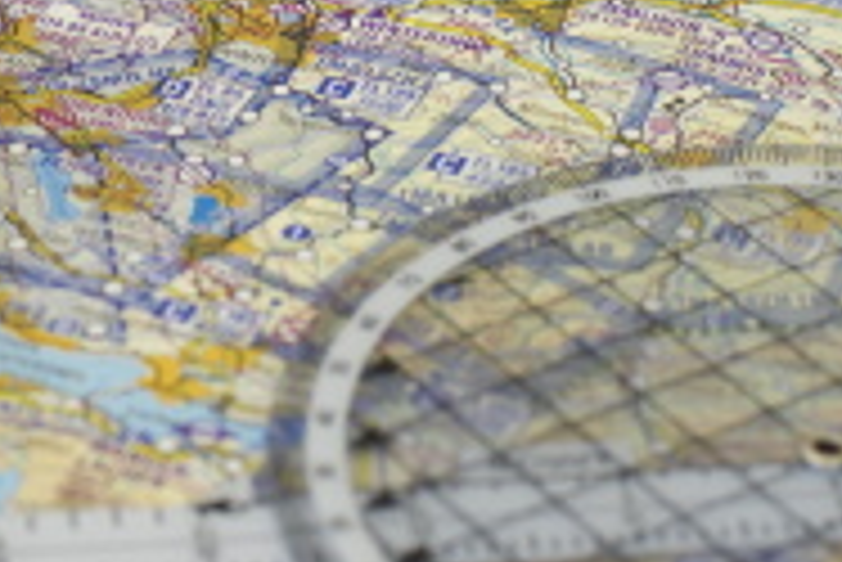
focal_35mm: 187
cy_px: -34
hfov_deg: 10.9
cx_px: 18
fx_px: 4377
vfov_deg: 7.3
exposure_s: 1/50
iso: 200
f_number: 6.3
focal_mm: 50
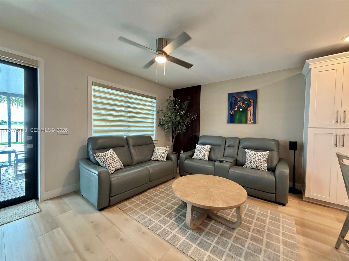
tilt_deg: -1.4
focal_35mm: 14
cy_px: 130
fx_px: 141
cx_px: 174
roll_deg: -2.3
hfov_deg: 102.1
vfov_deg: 85.7
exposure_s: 1/120
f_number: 2.2
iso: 400
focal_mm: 2.22
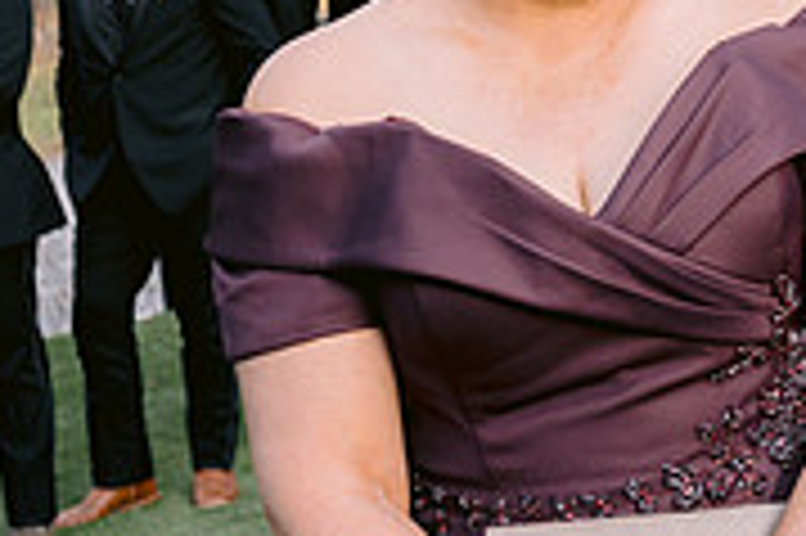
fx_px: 2908
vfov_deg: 10.5
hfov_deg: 15.1
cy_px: 86
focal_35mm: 130
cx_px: 1047
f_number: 4
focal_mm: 35
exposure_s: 1/200
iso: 400
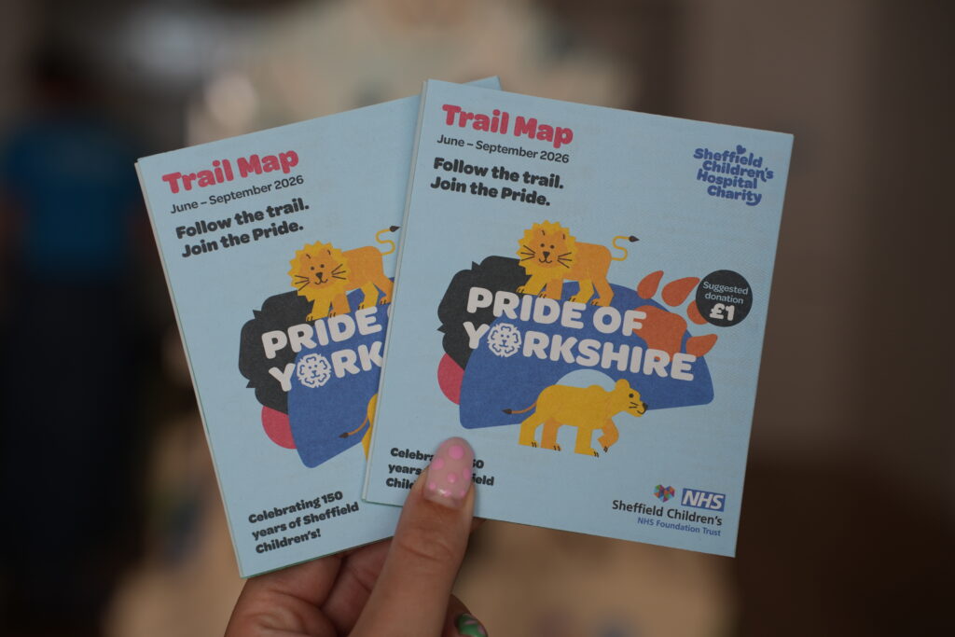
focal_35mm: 69
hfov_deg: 29.2
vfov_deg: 19.7
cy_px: 318
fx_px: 1831
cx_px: 478
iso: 200
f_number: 4
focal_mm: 69
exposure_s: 1/80
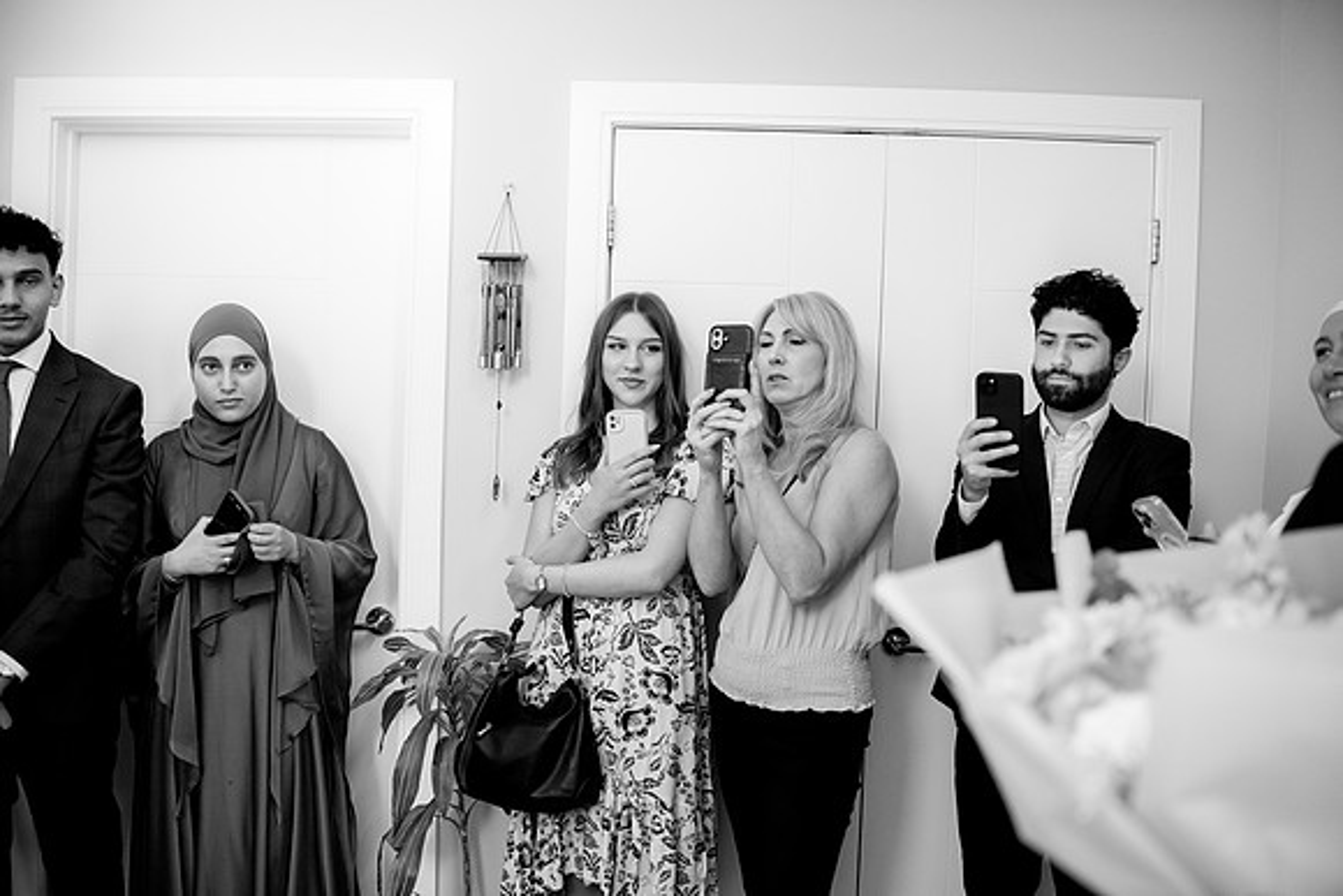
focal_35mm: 28
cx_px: 672
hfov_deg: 65.5
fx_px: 1045
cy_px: 448
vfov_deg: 46.4
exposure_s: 1/250
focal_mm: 28
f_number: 2
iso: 3200
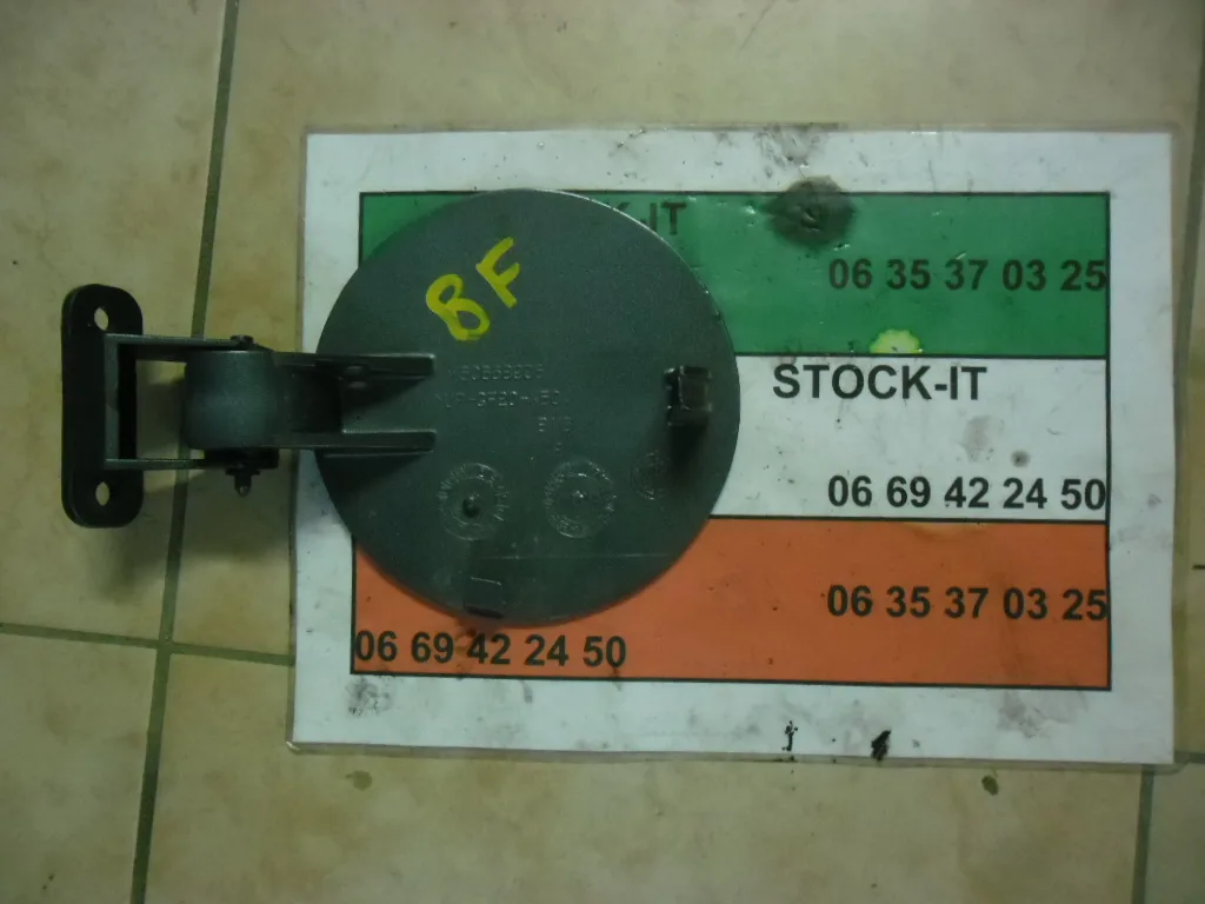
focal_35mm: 27
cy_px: 452
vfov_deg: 51.4
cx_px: 602
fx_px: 940
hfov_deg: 65.3
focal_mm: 4.9
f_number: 3.5
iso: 400
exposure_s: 1/22
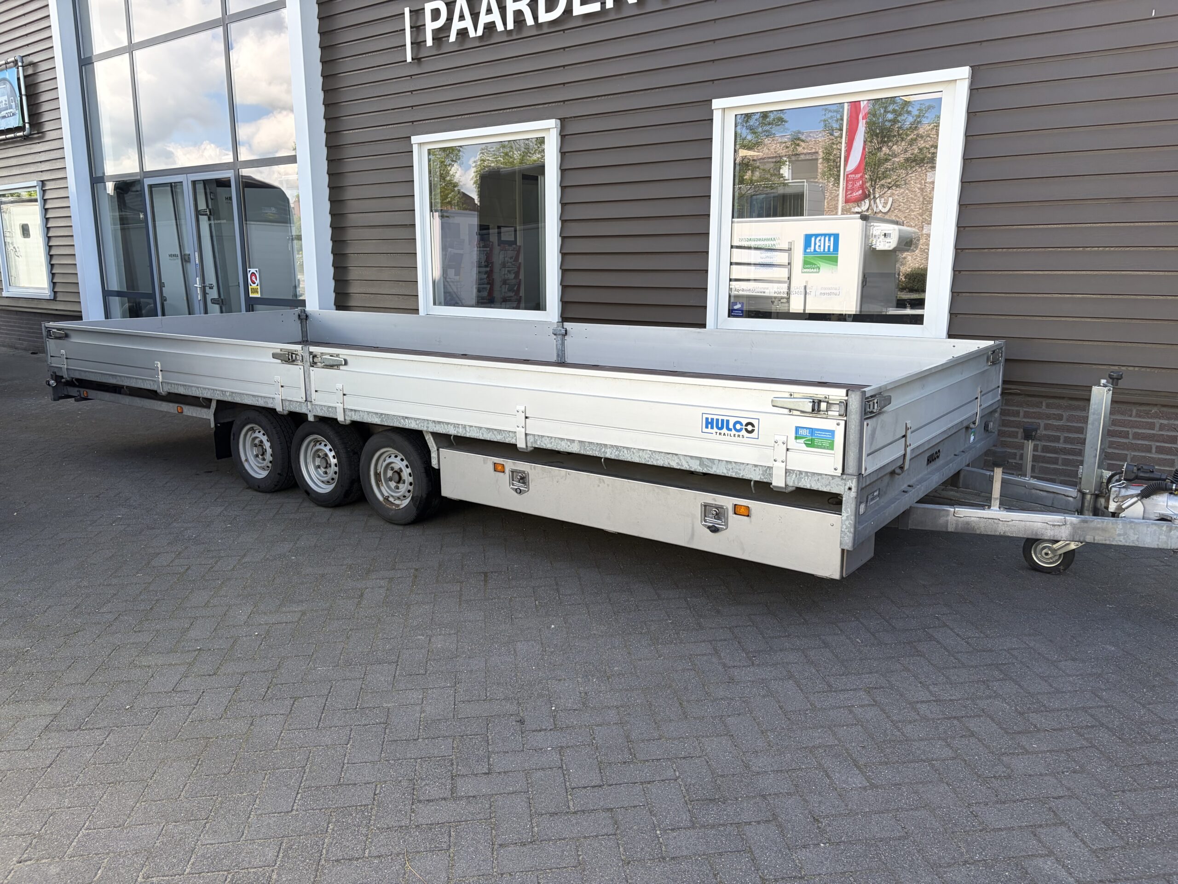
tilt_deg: -11.2
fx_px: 885
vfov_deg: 53.1
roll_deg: +0.3
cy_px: 442
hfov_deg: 67.3
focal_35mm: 26
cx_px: 589
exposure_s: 1/747
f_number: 1.6
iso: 50
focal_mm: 5.96
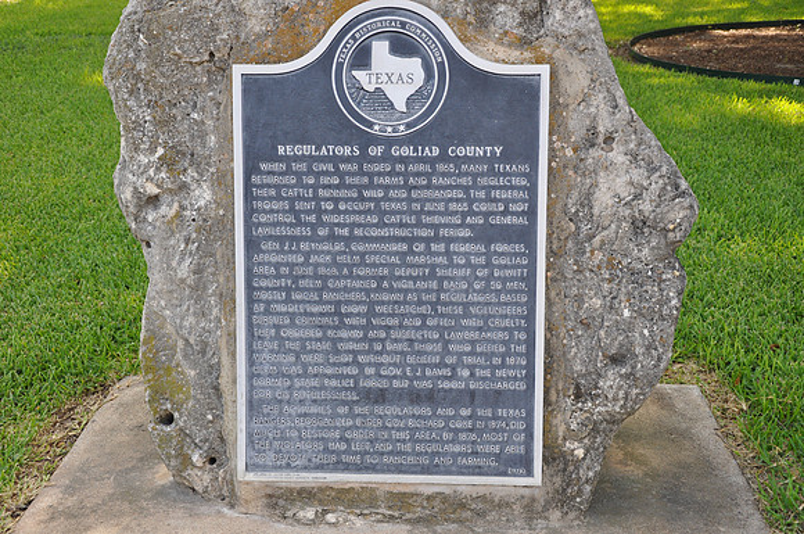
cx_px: 402
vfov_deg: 23.7
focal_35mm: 57
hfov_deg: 35.1
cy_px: 267
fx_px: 1271
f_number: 5.6
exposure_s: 1/125
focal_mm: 38
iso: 280
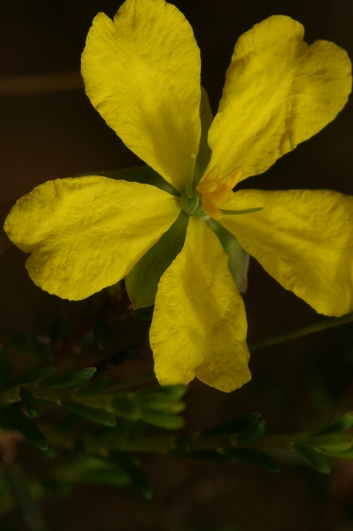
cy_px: 188
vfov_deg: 10.0
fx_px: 3020
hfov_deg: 6.7
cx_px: 218
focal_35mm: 205
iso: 100
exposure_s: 1/50
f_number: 14
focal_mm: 100
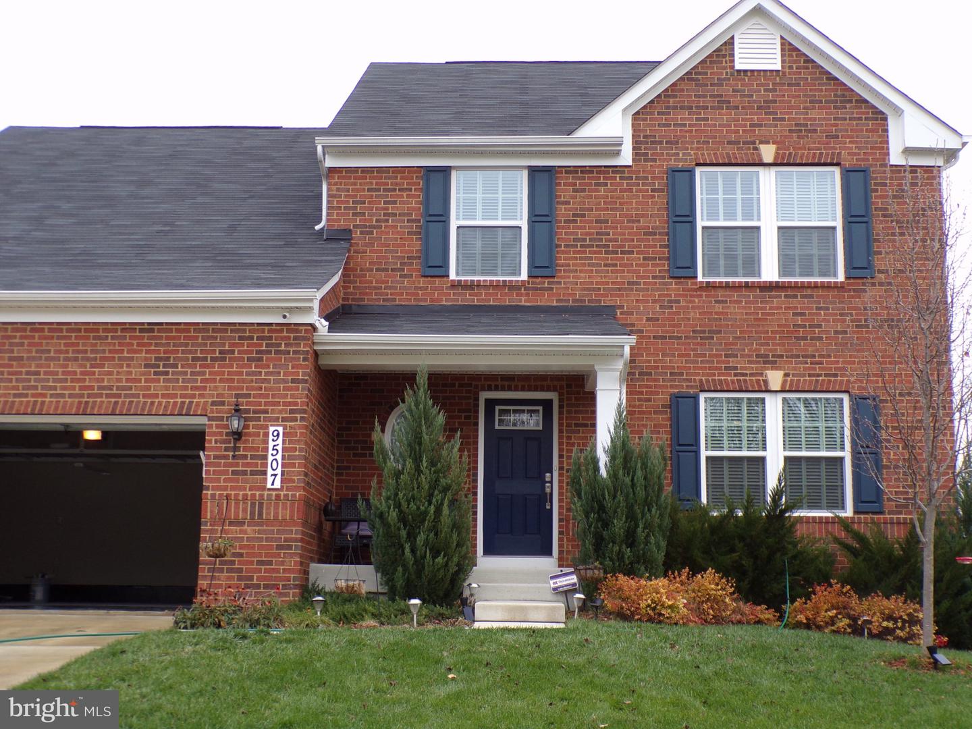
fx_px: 1179
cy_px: 364
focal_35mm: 42
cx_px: 486
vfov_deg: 34.3
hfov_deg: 44.8
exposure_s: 1/120
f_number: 3.4
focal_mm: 7.6
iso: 80
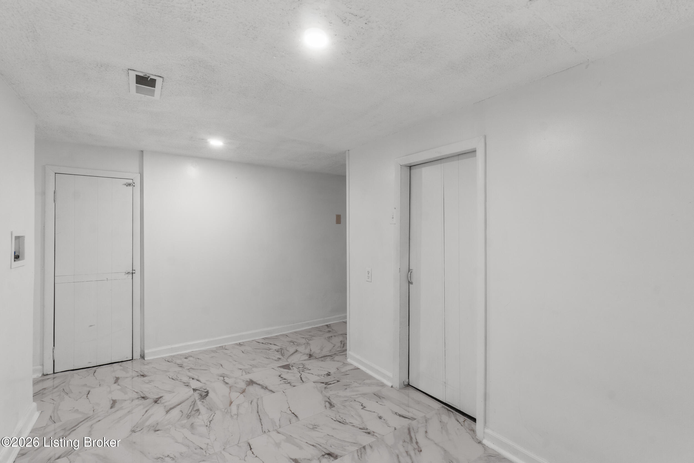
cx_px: 347
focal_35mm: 15
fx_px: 289
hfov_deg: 100.4
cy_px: 232
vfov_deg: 77.3
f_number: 11
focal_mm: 10
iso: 400
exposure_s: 1/2
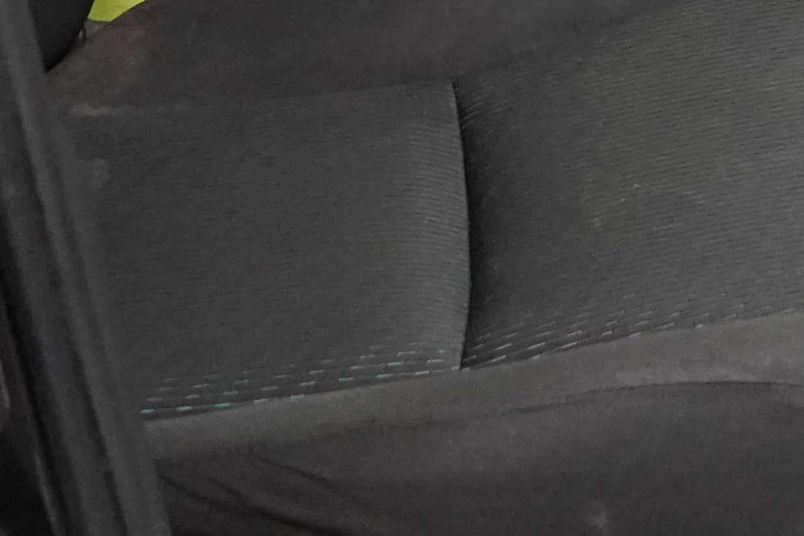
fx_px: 3038
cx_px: 922
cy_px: -425
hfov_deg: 14.7
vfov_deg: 9.6
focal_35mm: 136
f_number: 6.3
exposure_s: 1/30
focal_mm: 28
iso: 6400
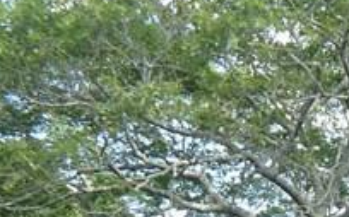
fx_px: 3040
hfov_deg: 6.5
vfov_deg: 4.0
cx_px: 450
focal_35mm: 320
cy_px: 494
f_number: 2.8
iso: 80
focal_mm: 12.8
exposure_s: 1/200
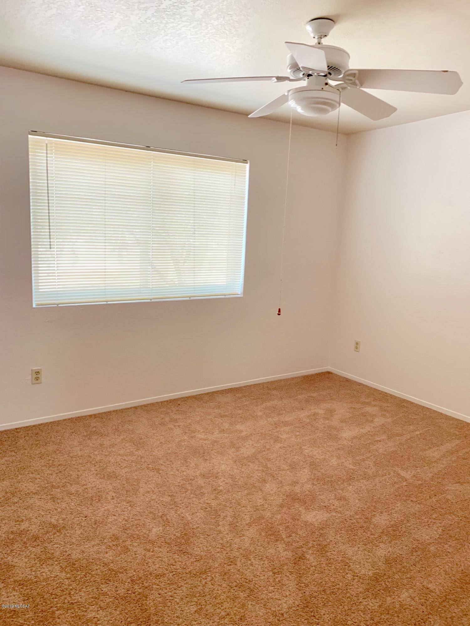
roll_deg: -2.1
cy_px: 313
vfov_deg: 67.3
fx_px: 471
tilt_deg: -9.3
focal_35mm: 26
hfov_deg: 53.1
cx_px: 235
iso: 100
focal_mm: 4.25
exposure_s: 1/94
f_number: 1.8
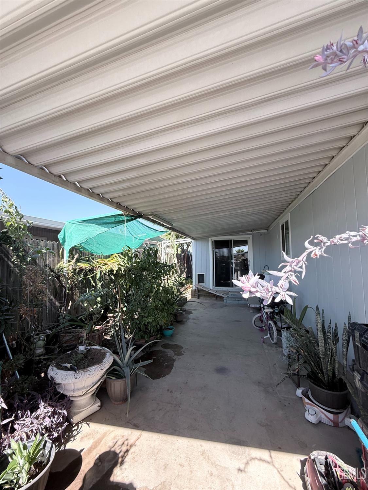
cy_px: 245
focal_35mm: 14
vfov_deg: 102.1
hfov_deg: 85.7
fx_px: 198
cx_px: 184
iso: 64
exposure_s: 1/333
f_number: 2.2
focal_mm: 2.22
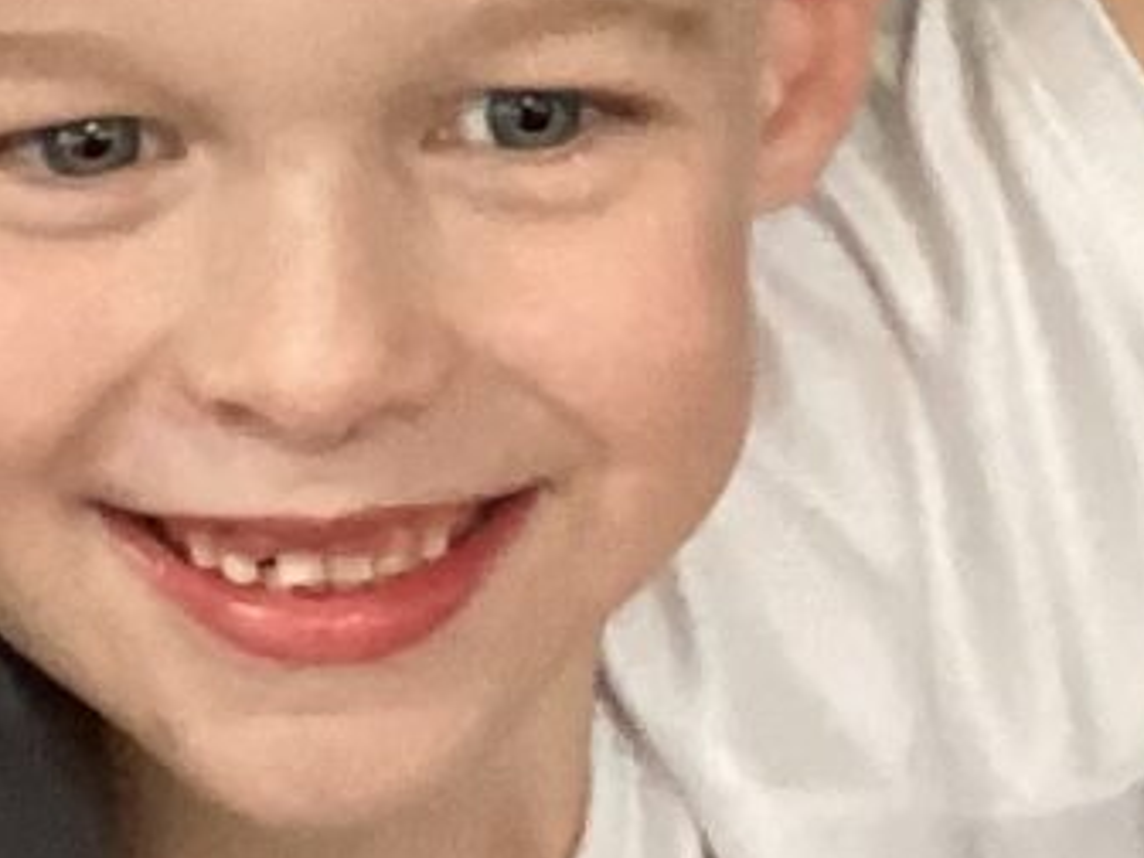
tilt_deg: -21.8
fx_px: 7799
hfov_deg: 8.4
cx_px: 483
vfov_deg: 6.1
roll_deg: +8.6
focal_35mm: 236
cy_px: -868
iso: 200
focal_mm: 3.3
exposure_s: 1/50
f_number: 2.4
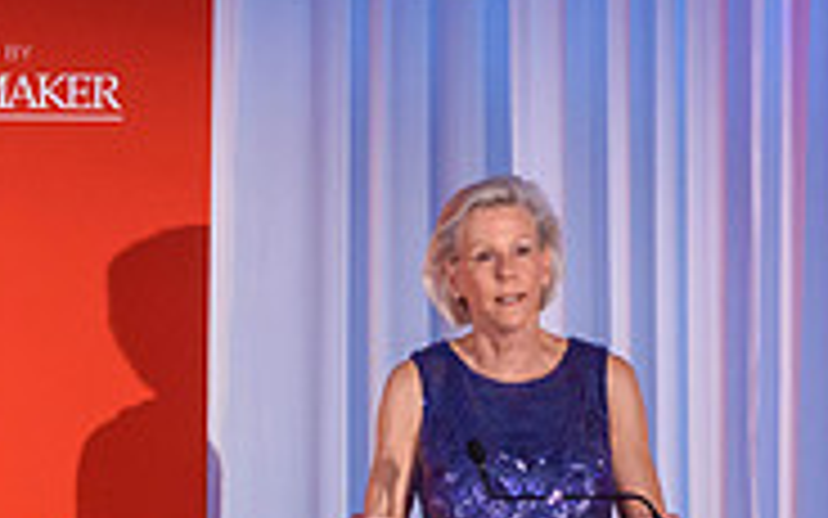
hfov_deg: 3.8
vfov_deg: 2.4
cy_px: 700
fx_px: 12524
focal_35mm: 555
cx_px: -310
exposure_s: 1/125
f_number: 4.8
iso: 1600
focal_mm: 110
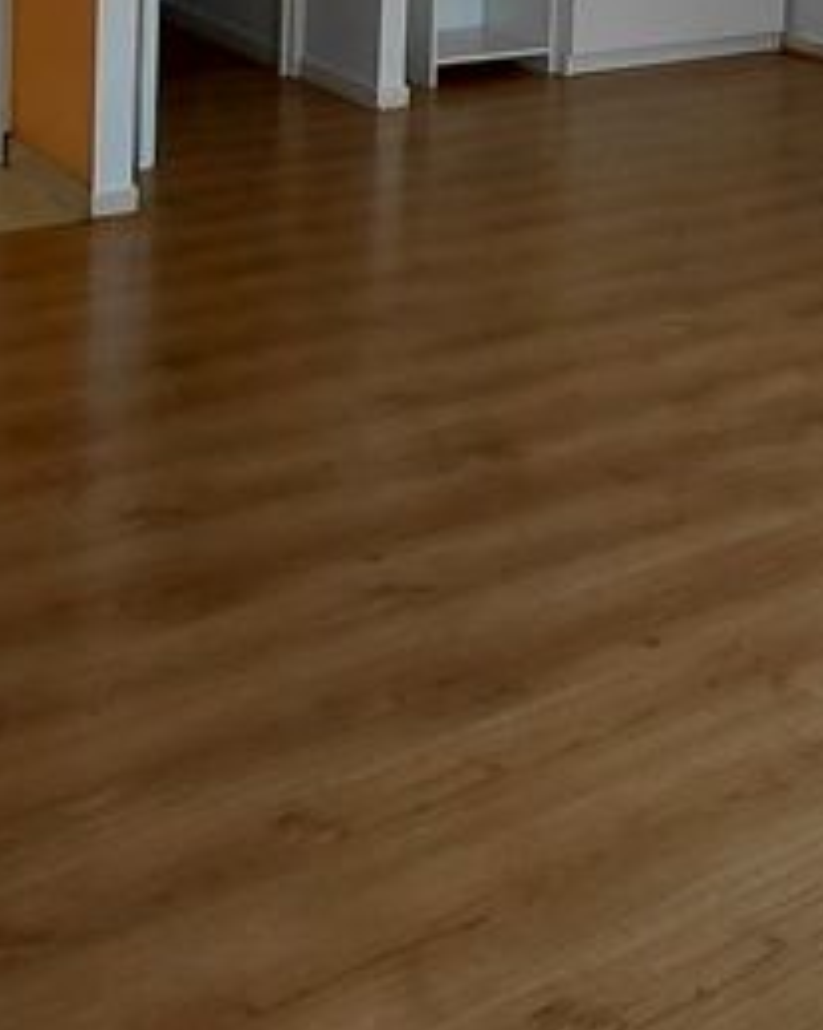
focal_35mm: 59
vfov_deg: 27.6
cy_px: -243
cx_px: 889
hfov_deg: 24.2
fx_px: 1797
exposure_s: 1/179
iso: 40
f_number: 2.2
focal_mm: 1.64
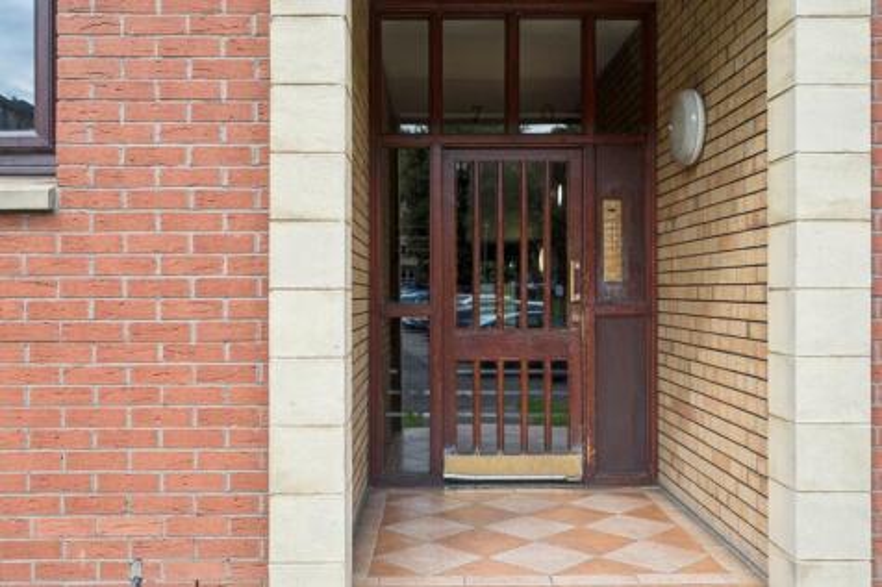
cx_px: 441
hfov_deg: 54.5
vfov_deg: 37.8
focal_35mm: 35
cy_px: 294
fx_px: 857
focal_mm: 35
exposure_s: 1/2500
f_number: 4
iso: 800
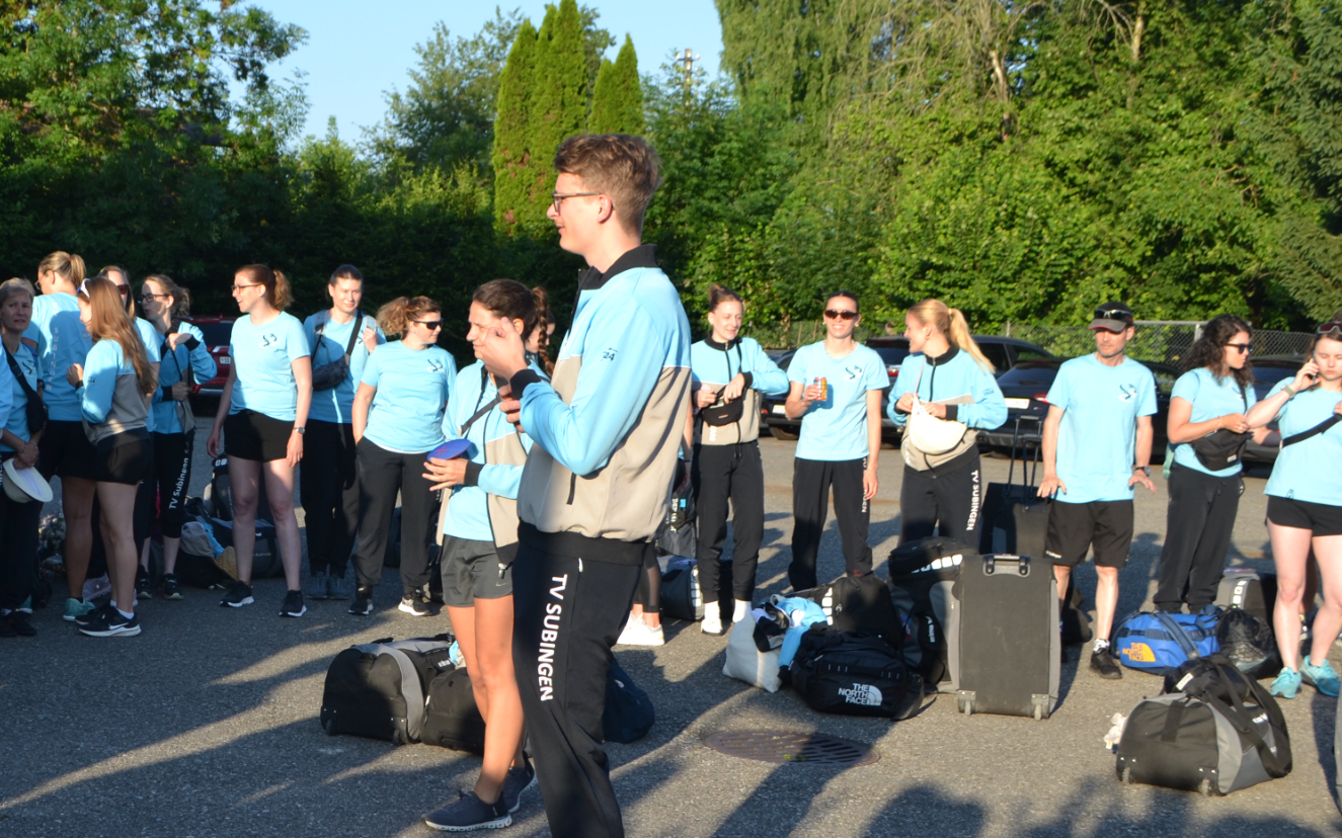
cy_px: 483
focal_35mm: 52
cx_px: 336
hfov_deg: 37.9
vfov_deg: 24.8
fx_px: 1902
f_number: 6.3
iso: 100
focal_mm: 22
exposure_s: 1/160
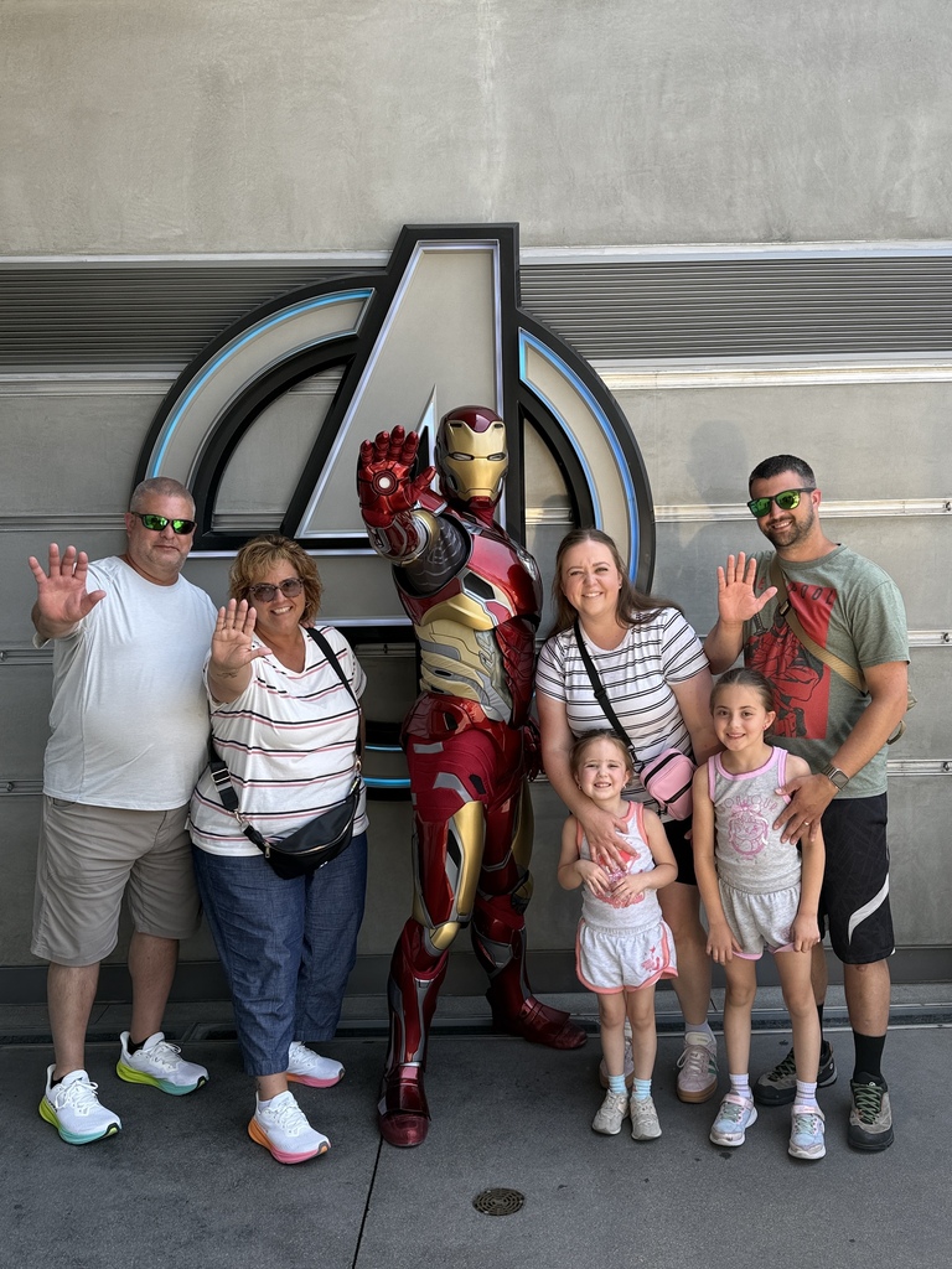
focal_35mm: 24
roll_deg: +2.0
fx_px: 880
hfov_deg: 56.8
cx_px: 476
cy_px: 634
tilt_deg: -5.1
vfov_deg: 71.6
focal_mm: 6.76
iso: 80
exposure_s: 1/421
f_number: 1.78
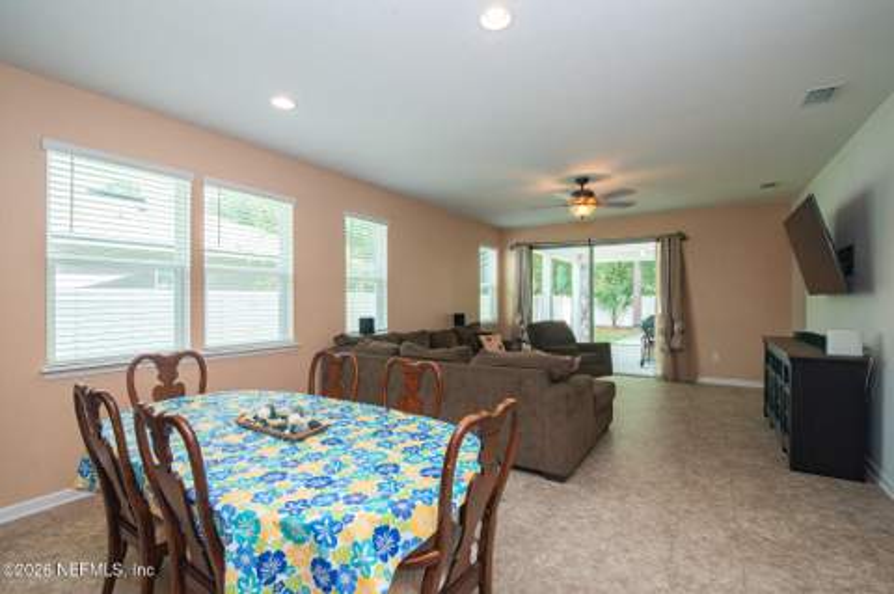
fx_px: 397
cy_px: 297
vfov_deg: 73.6
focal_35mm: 16
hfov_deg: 96.8
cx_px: 447
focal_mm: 16
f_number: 8
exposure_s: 1/30
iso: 250
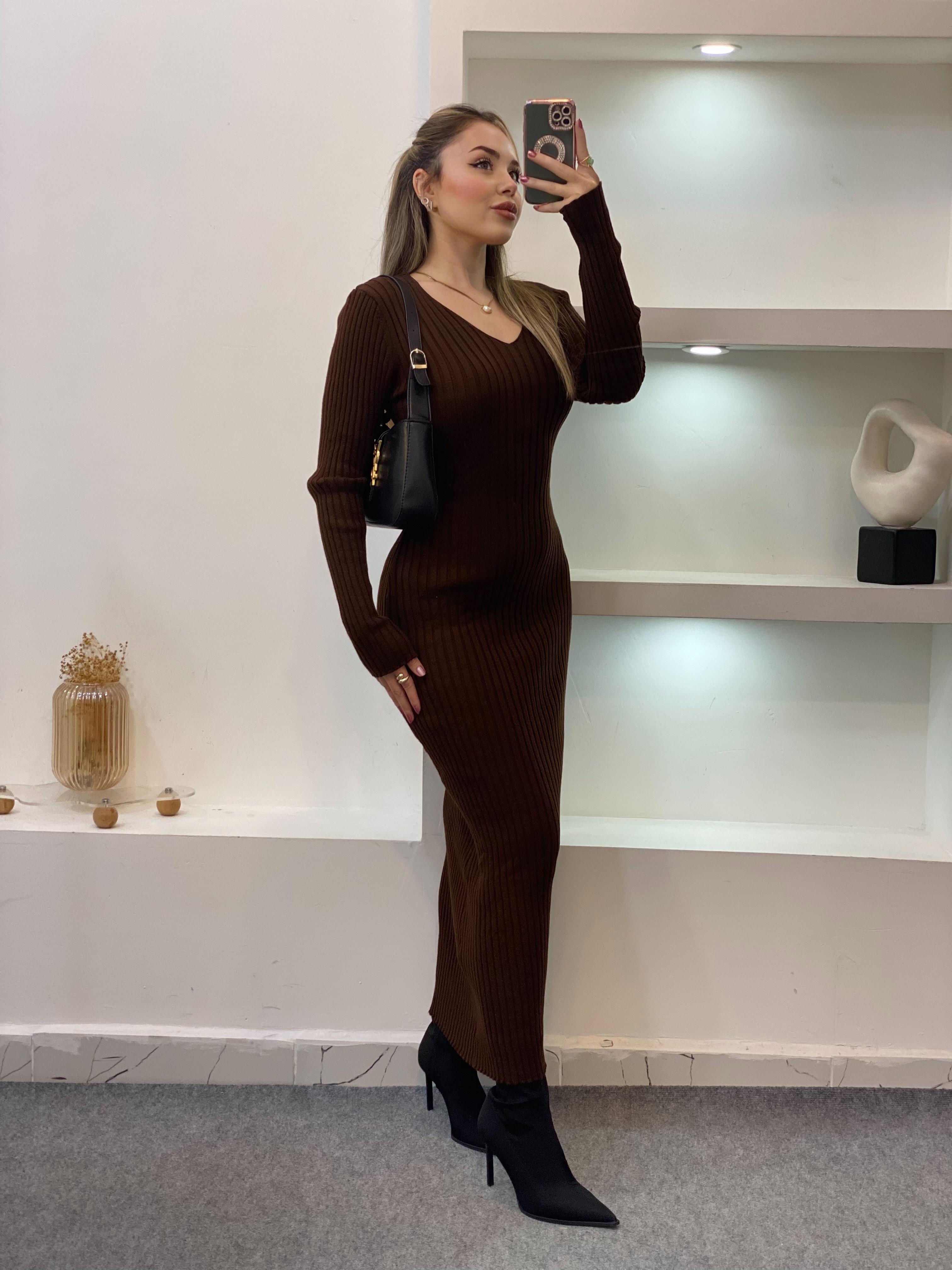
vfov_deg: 36.8
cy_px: 635
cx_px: 476
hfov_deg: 28.0
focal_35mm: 52
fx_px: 1907
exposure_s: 1/100
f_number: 2
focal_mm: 6
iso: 80
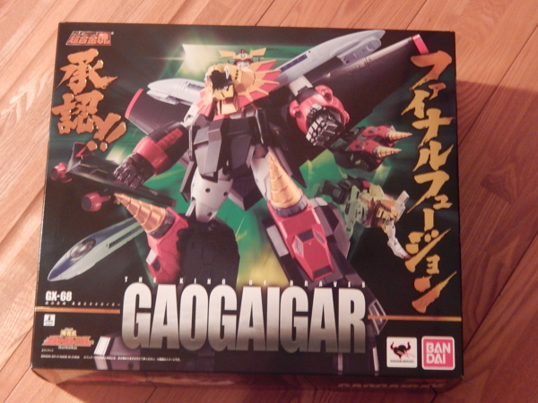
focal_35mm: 73
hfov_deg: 26.7
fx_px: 1135
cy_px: 202
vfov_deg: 20.2
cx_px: 269
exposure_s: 1/3
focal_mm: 13.1
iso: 800
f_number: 4.9
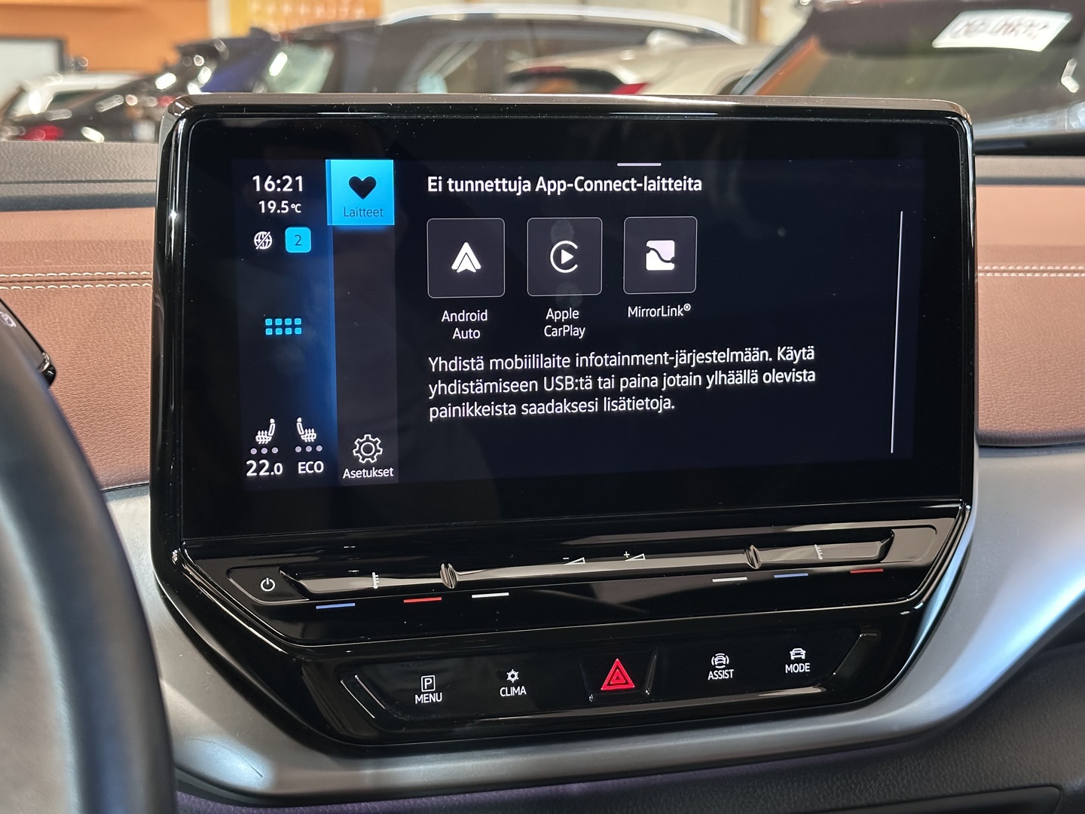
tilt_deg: -11.0
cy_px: 407
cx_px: 542
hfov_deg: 39.7
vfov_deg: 30.3
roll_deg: +0.0
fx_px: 1505
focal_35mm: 48
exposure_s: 1/28
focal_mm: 6.86
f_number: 1.78
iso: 640
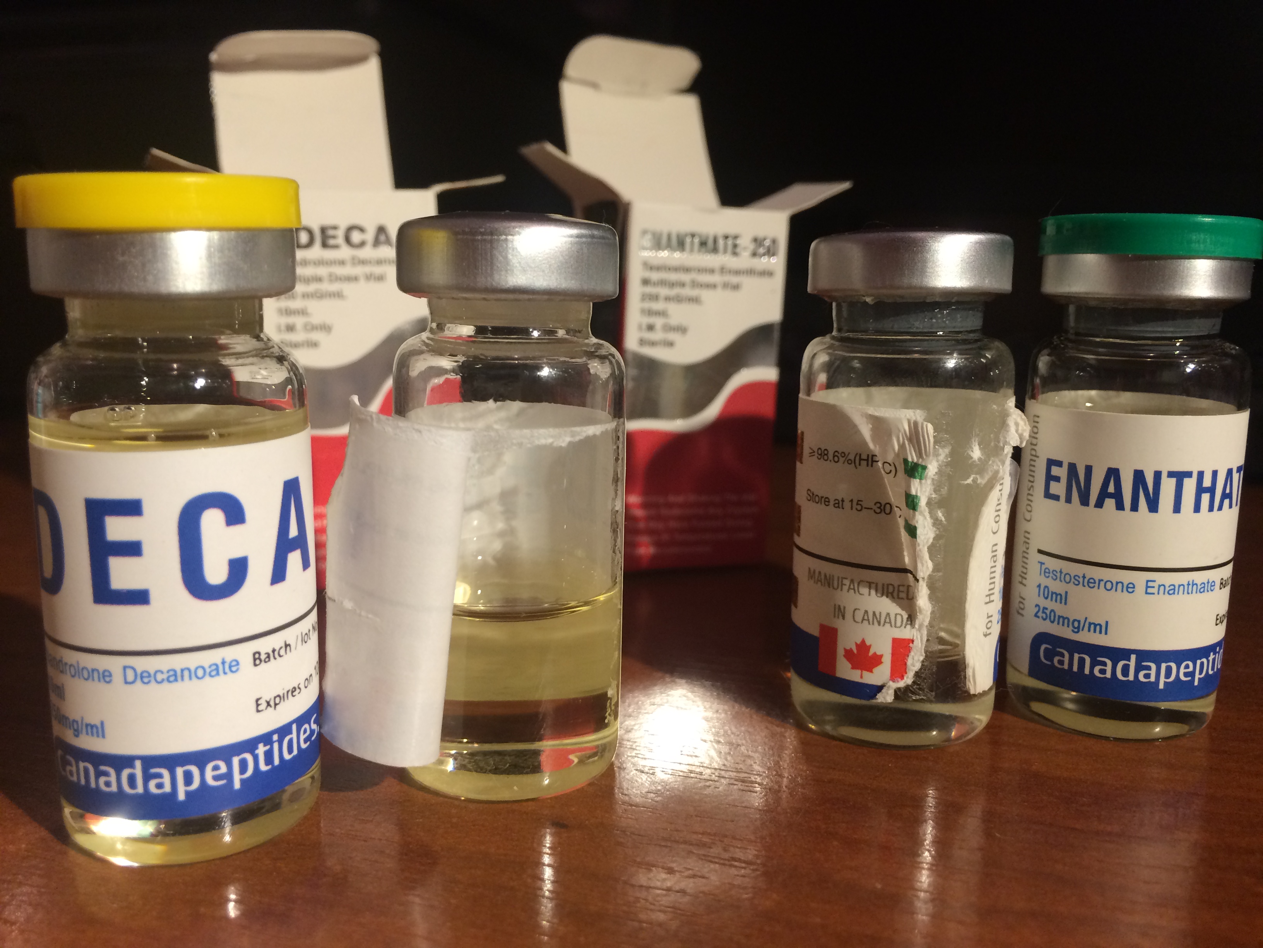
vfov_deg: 48.2
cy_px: 474
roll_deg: +0.2
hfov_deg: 61.7
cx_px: 632
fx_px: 1058
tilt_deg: -11.2
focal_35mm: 29
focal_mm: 4.15
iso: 64
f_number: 2.2
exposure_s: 1/33
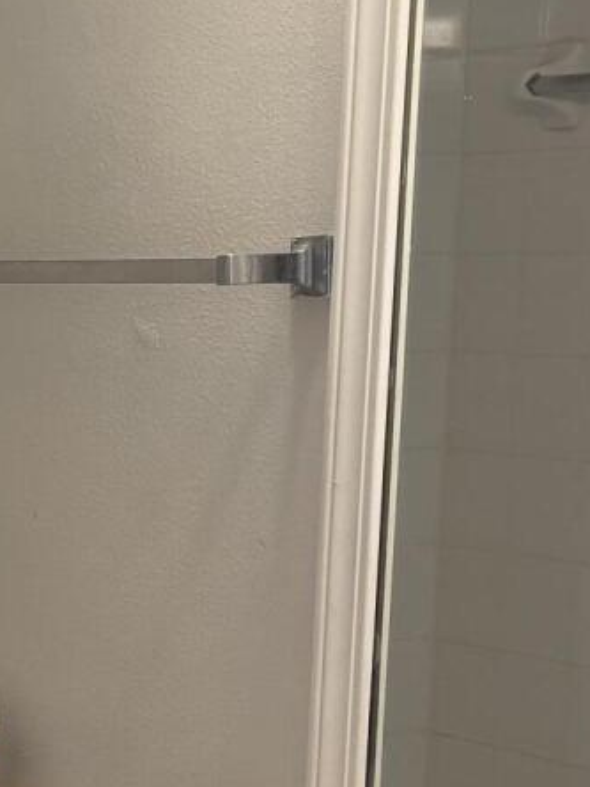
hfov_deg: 11.4
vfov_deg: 16.6
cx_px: -588
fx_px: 2659
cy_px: 730
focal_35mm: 117
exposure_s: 1/60
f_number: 1.6
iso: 100
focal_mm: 5.96
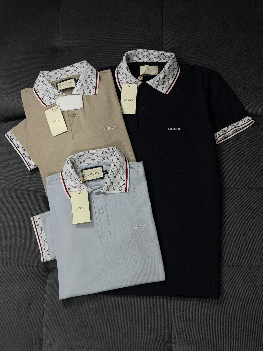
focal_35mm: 48
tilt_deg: -70.7
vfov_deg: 39.7
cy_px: 176
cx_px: 132
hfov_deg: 30.3
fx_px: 486
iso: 64
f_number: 1.78
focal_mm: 6.76
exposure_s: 1/269
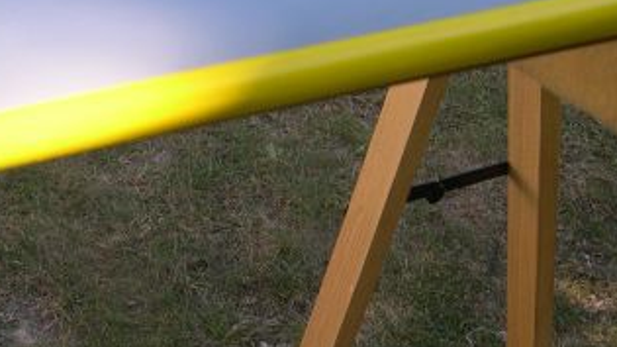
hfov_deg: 25.2
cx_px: 225
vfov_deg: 14.4
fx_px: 1374
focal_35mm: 84
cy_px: 167
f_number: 2.8
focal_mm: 8
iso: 100
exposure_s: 1/226
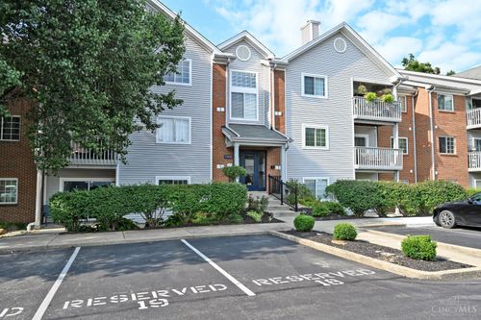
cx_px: 240
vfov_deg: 50.4
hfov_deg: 70.5
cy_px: 160
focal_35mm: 26
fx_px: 341
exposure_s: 1/250
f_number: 5.6
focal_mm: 25.5
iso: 110
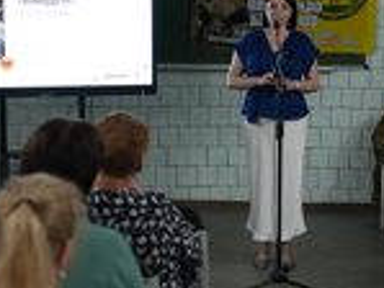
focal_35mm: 111
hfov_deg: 17.7
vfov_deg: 13.4
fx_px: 1232
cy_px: 138
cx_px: 235
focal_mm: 43
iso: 2500
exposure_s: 1/200
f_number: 2.8
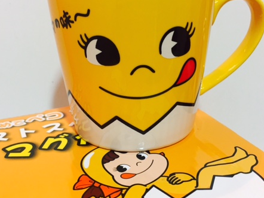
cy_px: 105
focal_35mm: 42
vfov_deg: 34.3
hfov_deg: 44.8
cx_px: 125
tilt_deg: -20.2
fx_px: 320
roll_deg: +0.6
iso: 100
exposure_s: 1/33
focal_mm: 4.15
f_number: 2.2
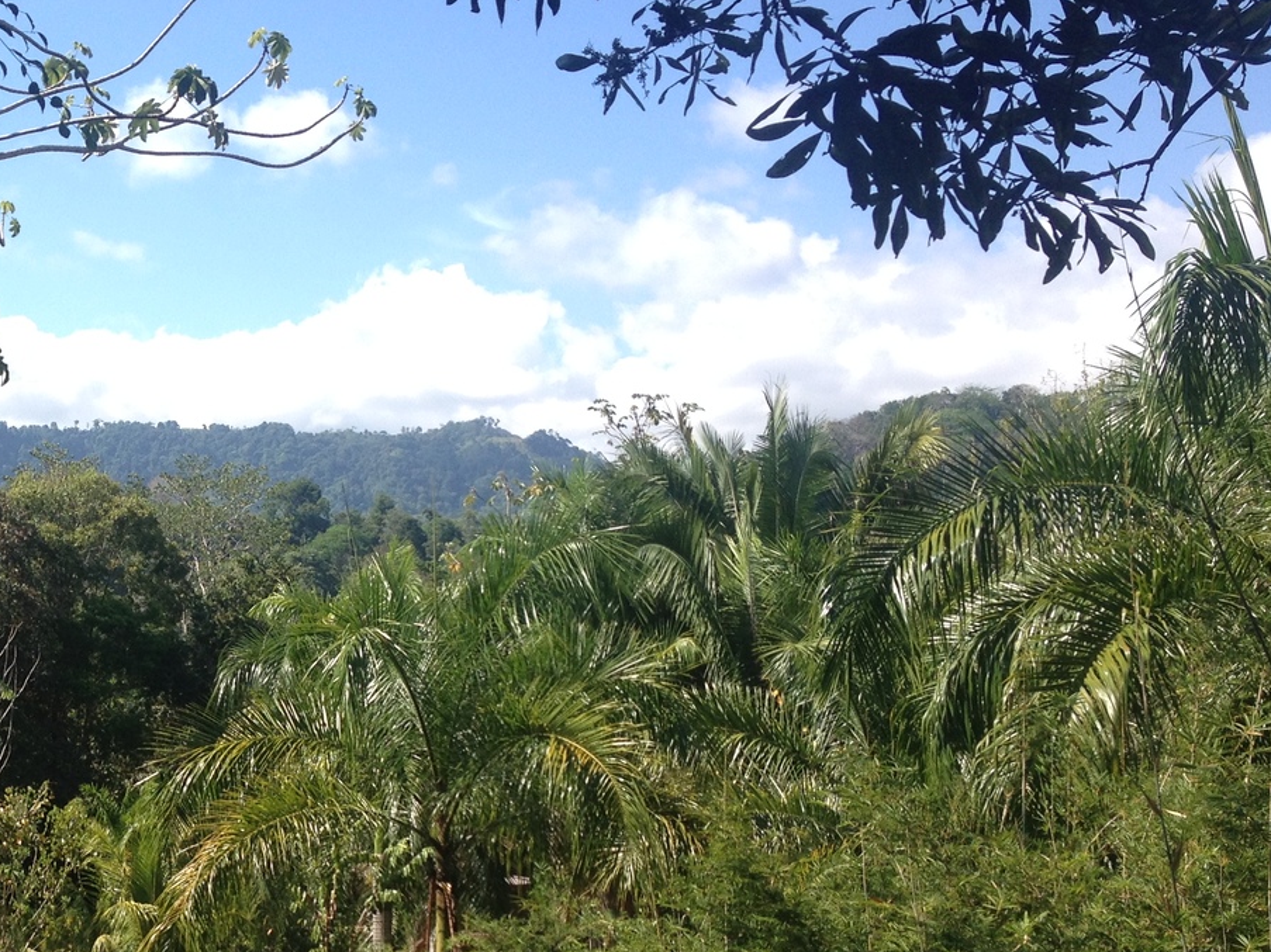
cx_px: 160
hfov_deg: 30.0
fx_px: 2276
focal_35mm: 62
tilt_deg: -0.9
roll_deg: -0.6
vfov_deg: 23.4
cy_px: 697
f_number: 2.4
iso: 50
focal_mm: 4.28
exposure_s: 1/951
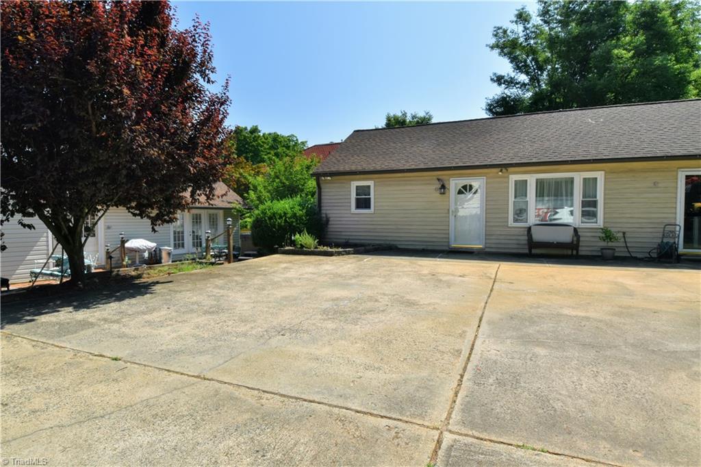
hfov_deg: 90.0
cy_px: 234
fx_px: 350
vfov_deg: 67.3
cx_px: 350
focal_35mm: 18
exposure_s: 1/60
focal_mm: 12
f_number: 18
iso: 100
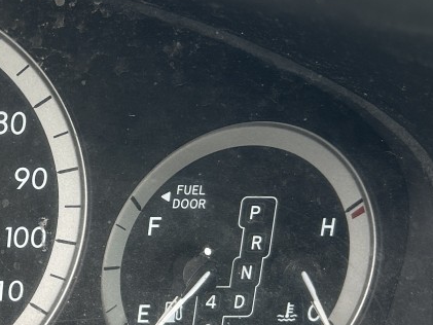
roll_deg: -10.3
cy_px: 202
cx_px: -107
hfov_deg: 22.5
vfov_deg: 18.6
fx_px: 988
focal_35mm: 79
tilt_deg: -36.7
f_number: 1.5
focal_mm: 5.7
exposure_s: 1/164
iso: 64
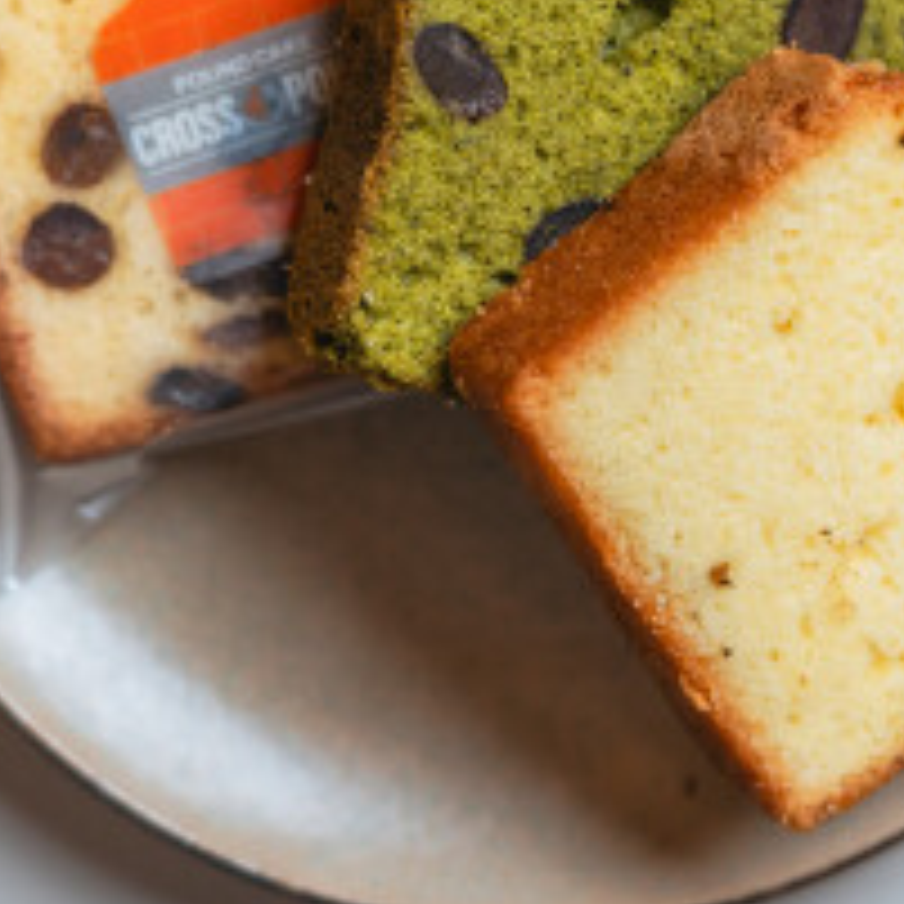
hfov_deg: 14.1
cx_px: 558
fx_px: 3664
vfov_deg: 14.0
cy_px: 193
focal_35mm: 124
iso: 320
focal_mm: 53
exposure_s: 1/100
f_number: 4
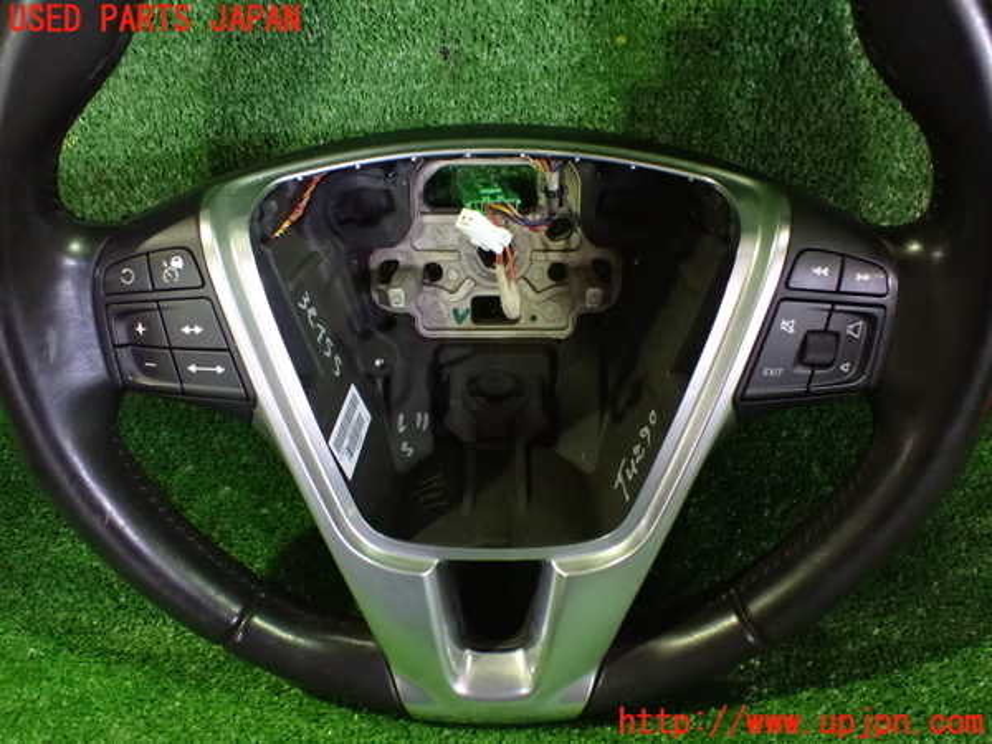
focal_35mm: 30
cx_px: 496
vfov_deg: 46.8
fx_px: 860
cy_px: 372
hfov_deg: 60.0
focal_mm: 5.4
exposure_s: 1/30
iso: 1600
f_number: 2.3
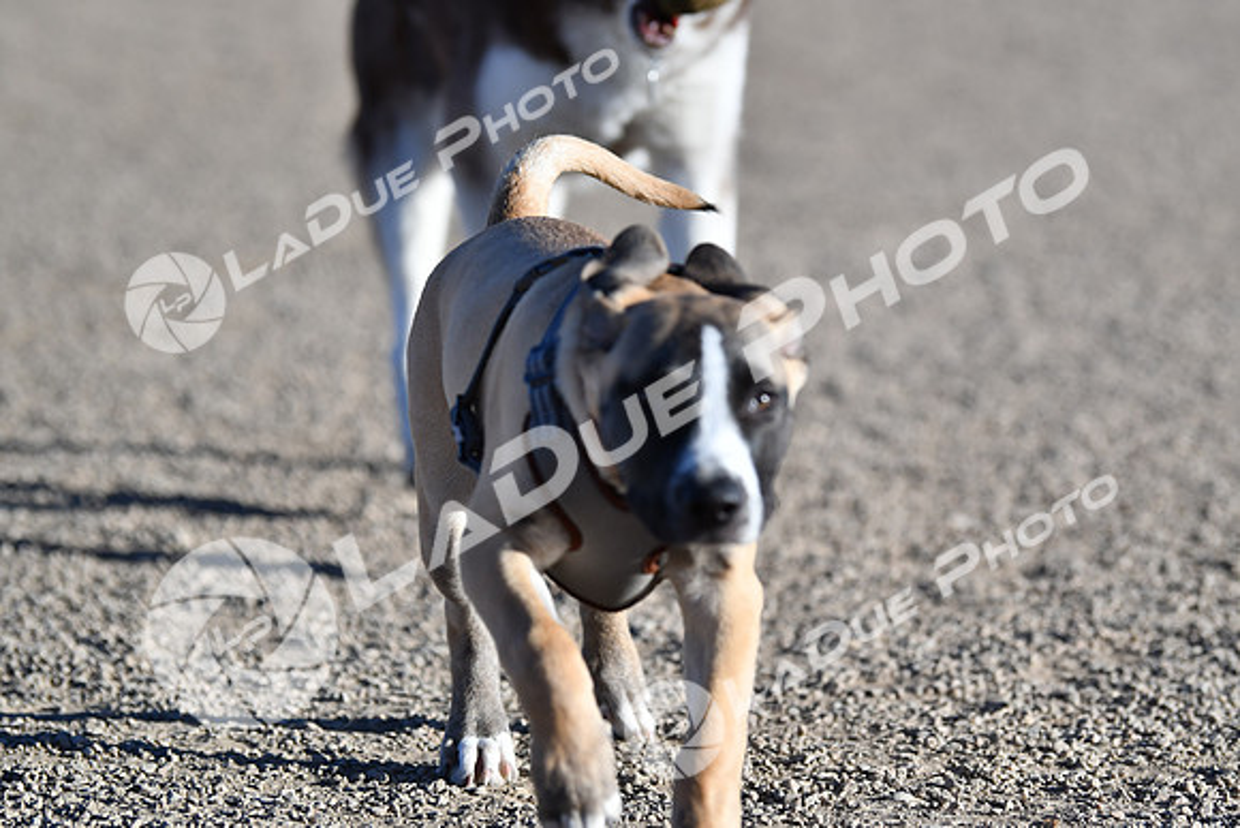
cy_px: 414
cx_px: 620
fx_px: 5684
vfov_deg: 8.3
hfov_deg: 12.4
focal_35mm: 165
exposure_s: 1/4000
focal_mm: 110
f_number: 2.8
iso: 200
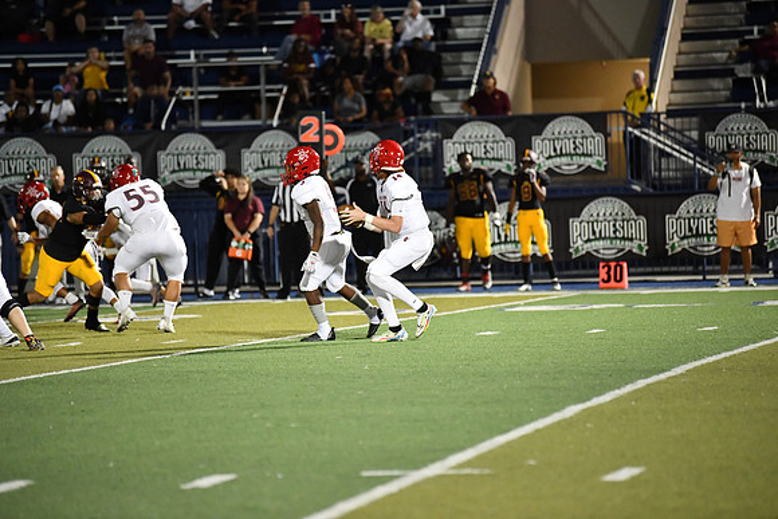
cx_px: 389
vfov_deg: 6.9
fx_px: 4323
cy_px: 260
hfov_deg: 10.3
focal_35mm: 200
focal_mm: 200
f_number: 2.8
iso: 5600
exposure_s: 1/1250
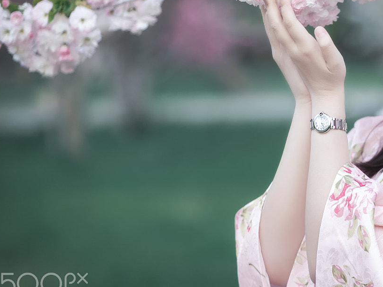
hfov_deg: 7.7
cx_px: 347
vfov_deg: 5.8
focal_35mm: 255
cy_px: 94
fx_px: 2821
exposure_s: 1/80
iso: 500
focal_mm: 135
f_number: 2.8
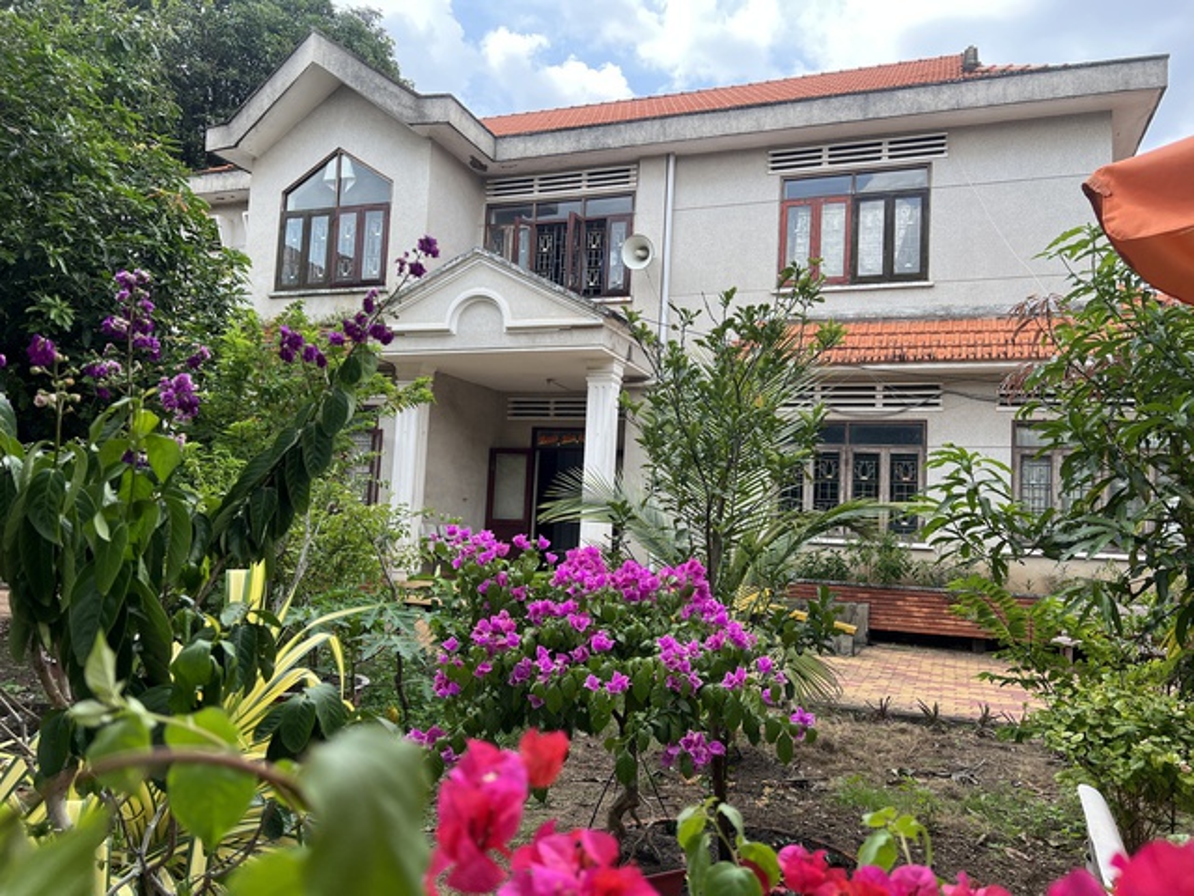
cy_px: 448
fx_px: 897
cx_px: 597
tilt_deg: +5.7
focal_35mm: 26
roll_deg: -2.5
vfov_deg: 53.1
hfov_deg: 67.3
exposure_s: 1/758
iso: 50
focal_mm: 5.7
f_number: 1.5
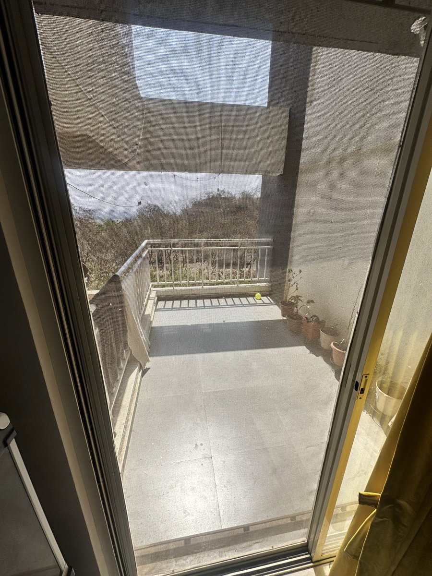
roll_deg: -1.3
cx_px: 216
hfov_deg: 85.7
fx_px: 233
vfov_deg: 102.1
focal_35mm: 14
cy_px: 288
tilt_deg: -17.9
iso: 50
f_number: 2.2
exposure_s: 1/1642
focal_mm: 2.22
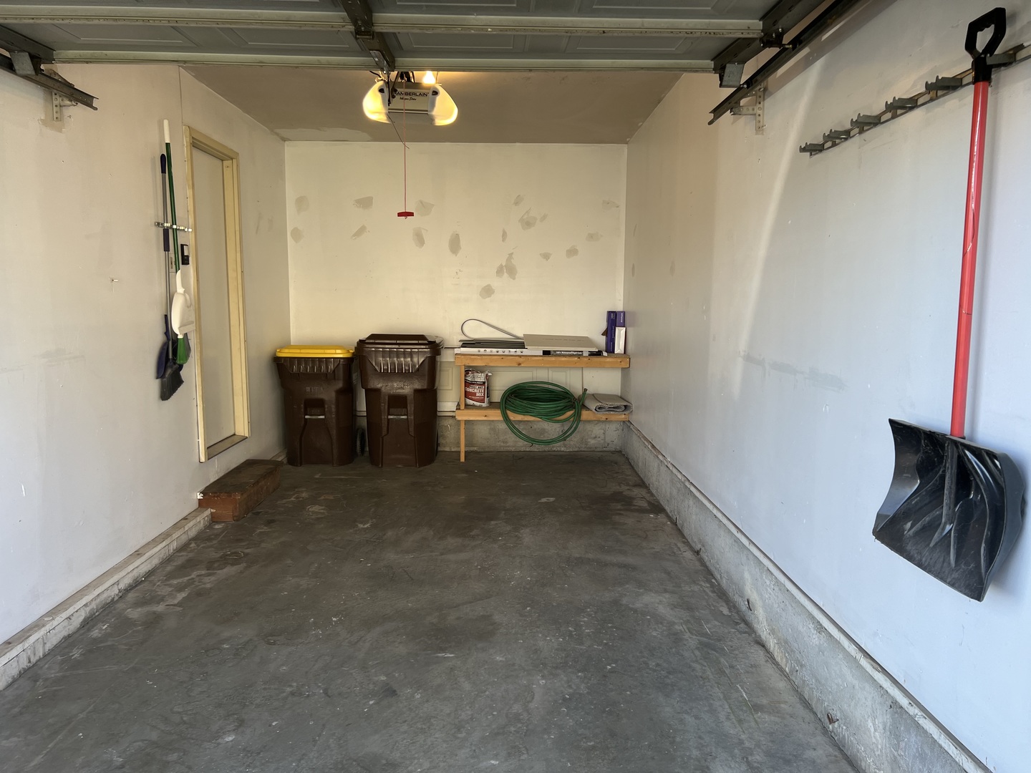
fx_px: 774
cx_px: 516
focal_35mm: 26
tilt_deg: -8.3
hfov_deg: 67.3
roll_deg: -0.5
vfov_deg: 53.1
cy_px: 386
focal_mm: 5.7
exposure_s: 1/166
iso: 40
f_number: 1.5
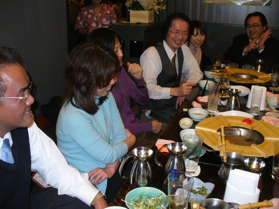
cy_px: 104
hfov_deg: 50.1
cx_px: 140
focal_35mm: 37
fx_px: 298
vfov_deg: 38.7
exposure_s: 1/60
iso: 400
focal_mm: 6.1
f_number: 2.8
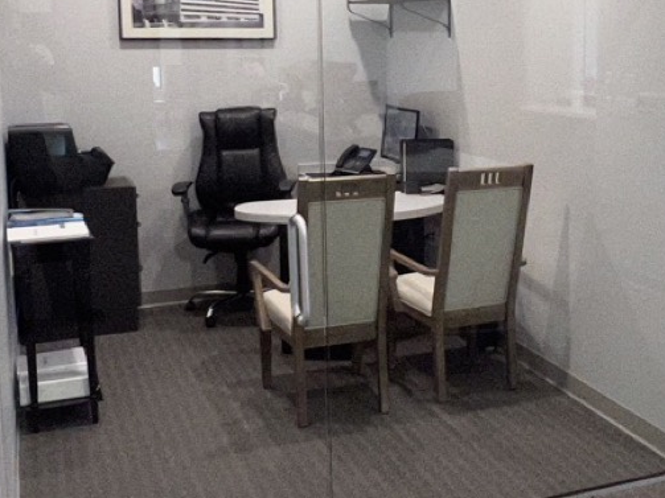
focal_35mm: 31
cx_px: 460
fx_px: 595
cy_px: 147
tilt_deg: -7.5
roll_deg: +0.0
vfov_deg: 44.4
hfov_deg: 56.7
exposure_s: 1/60
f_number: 1.8
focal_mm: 1.57
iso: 200
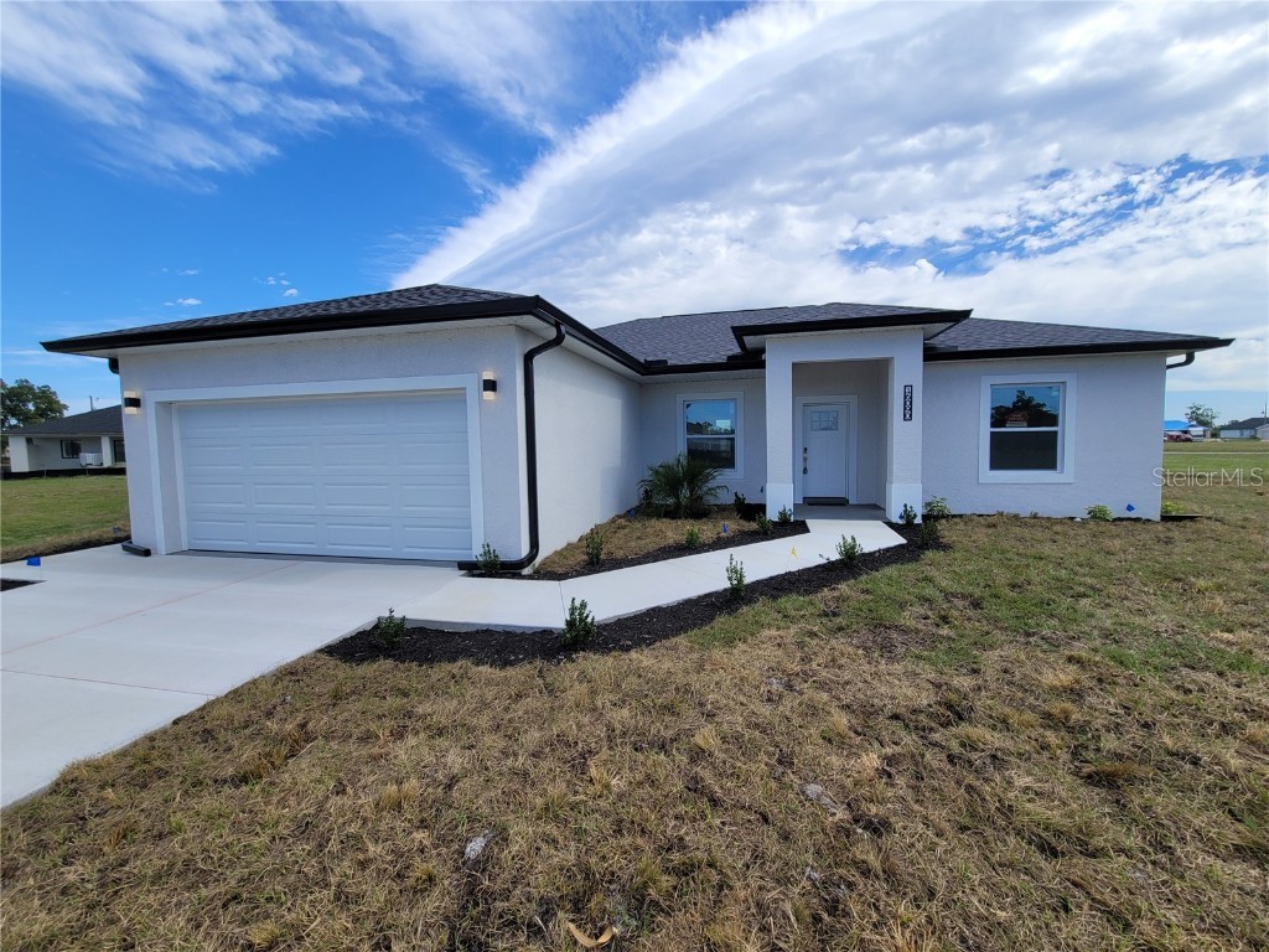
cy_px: 476
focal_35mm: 13
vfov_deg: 89.9
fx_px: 477
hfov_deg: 106.2
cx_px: 634
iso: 50
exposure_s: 1/1849
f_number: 2.2
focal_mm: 2.2
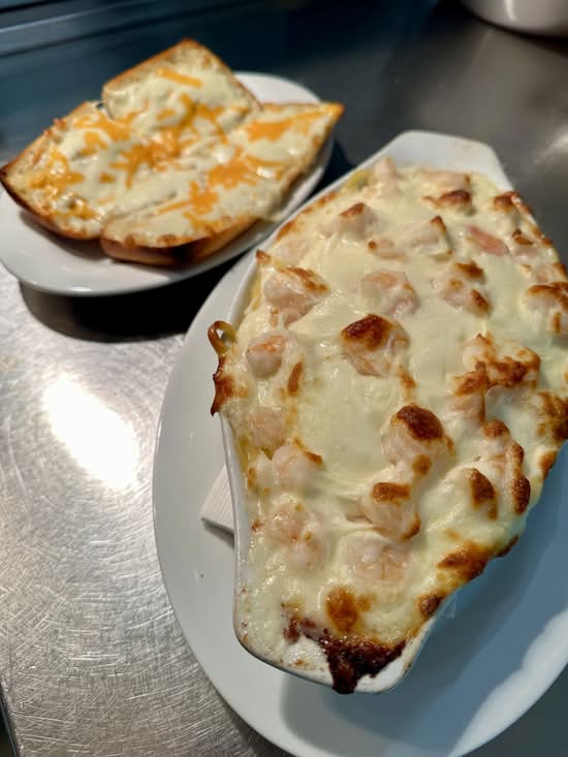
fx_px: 525
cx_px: 284
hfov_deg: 56.8
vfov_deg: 71.6
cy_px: 378
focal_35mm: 24
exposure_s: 1/127
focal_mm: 6.86
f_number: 1.78
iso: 64
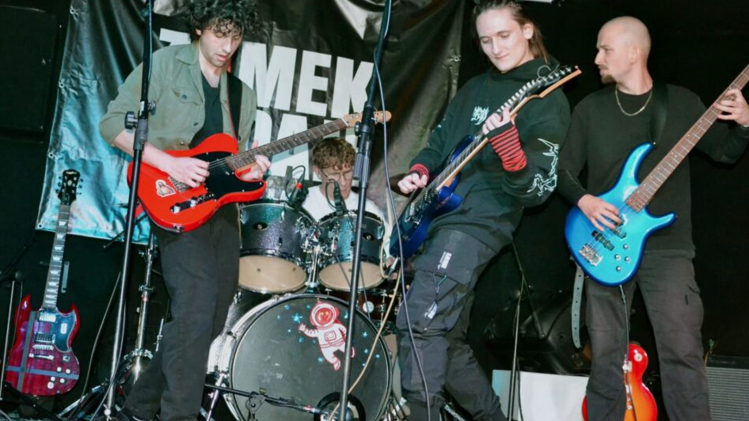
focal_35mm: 60
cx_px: 378
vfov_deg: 20.2
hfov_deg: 35.1
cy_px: 197
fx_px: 1183
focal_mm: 35
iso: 3200
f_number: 4.5
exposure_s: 1/60.2
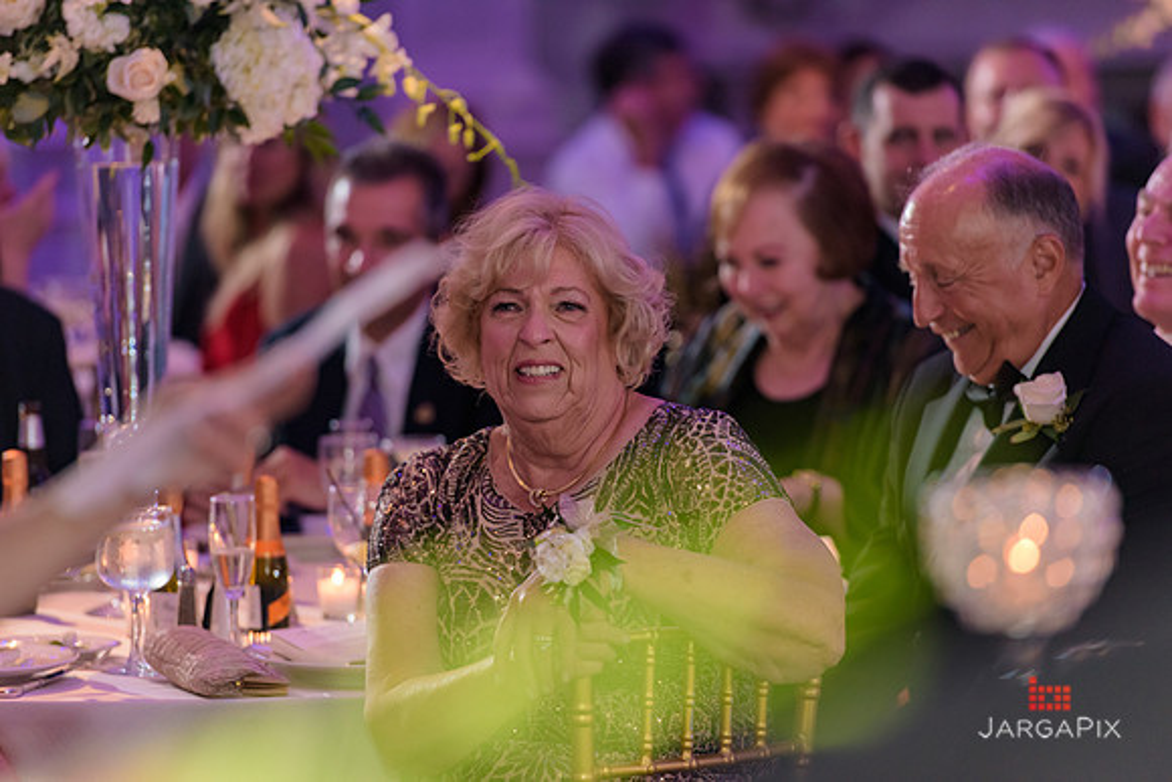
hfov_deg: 10.3
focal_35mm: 200
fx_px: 6512
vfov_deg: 6.9
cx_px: 586
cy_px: 391
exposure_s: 1/125
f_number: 3.5
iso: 1600
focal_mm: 200
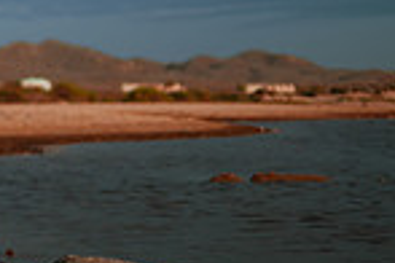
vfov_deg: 9.7
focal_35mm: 138
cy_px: -127
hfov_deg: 14.1
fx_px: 1514
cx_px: -150
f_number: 1.4
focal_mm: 35
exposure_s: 1/8000
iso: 100
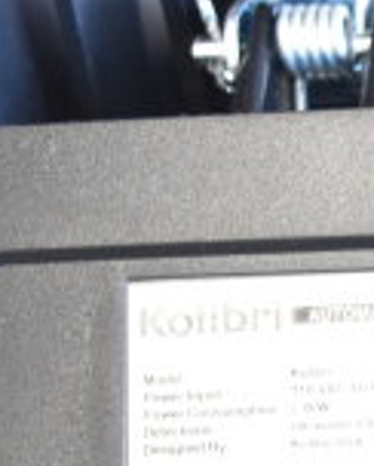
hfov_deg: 10.2
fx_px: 1793
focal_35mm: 130
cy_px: 596
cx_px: 920
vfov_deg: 14.2
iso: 1400
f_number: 3.8
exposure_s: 1/40
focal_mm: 23
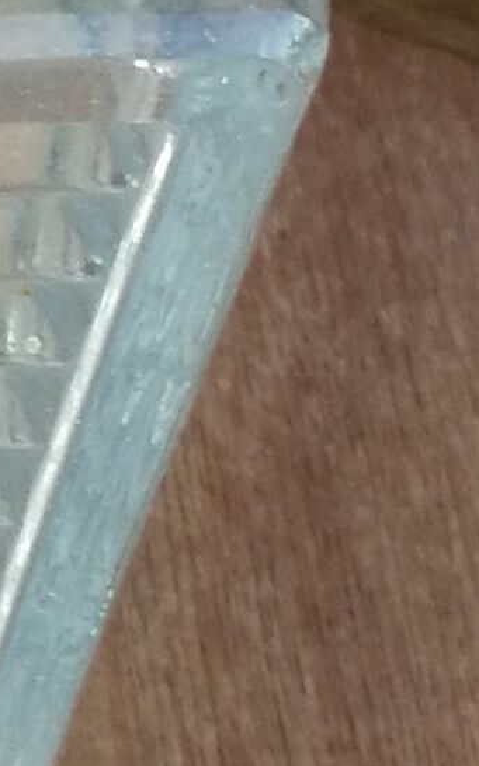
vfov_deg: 10.1
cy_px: 199
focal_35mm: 208
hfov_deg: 5.6
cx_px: -1350
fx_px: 4347
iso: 100
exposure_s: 1/50
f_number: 2.2
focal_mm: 3.95
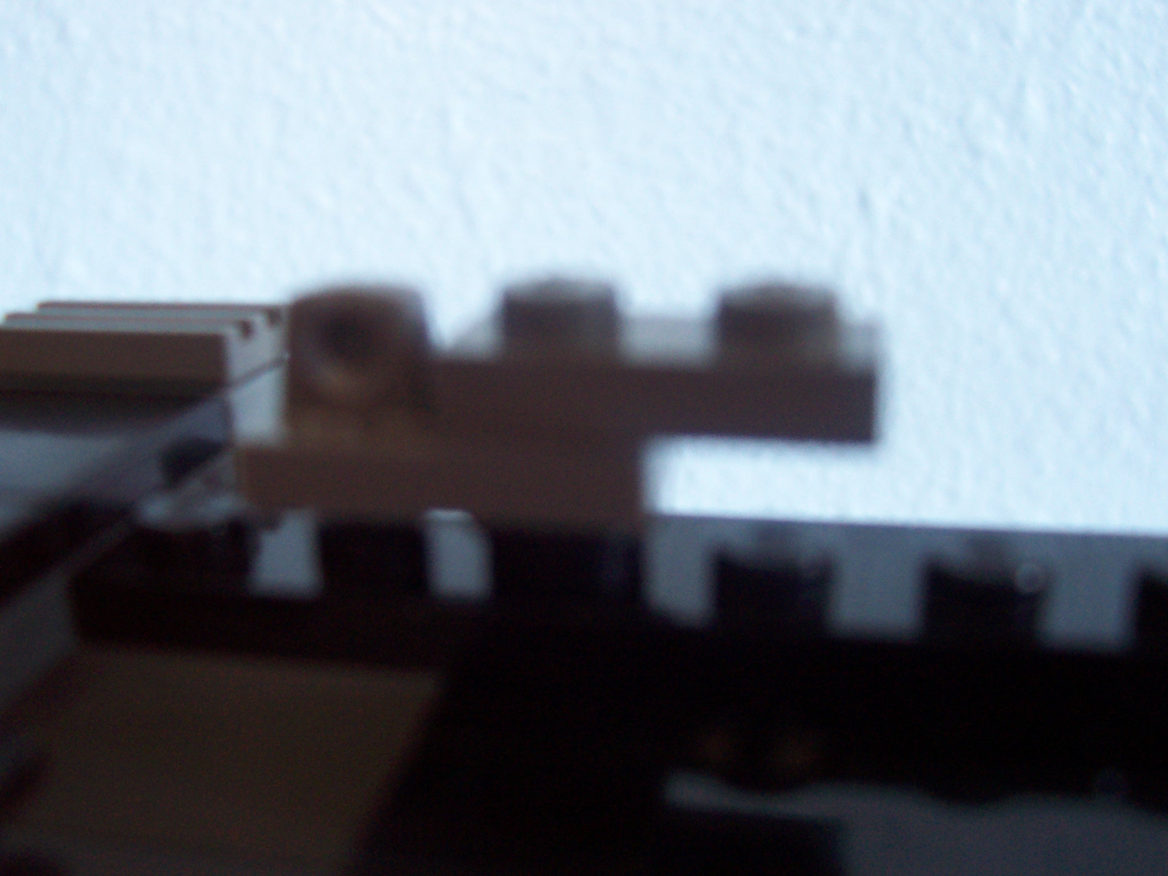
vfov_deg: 38.7
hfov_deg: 50.1
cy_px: 438
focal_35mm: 37
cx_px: 584
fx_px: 1248
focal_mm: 5.6
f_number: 2.8
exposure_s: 1/8
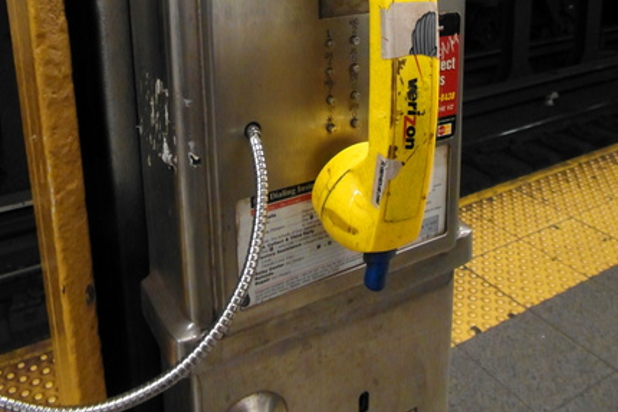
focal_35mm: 33
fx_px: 567
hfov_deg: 57.2
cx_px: 315
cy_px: 33
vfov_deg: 37.1
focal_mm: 4.1
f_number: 2.8
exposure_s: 1/20
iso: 800
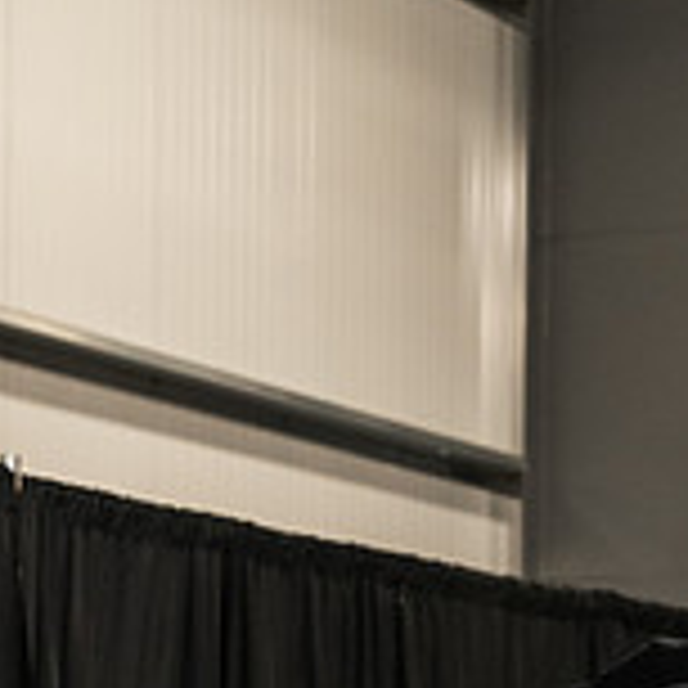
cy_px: 848
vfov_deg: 9.5
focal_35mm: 181
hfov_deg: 9.5
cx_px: 832
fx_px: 4070
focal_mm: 56
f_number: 5
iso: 2500
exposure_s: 1/200
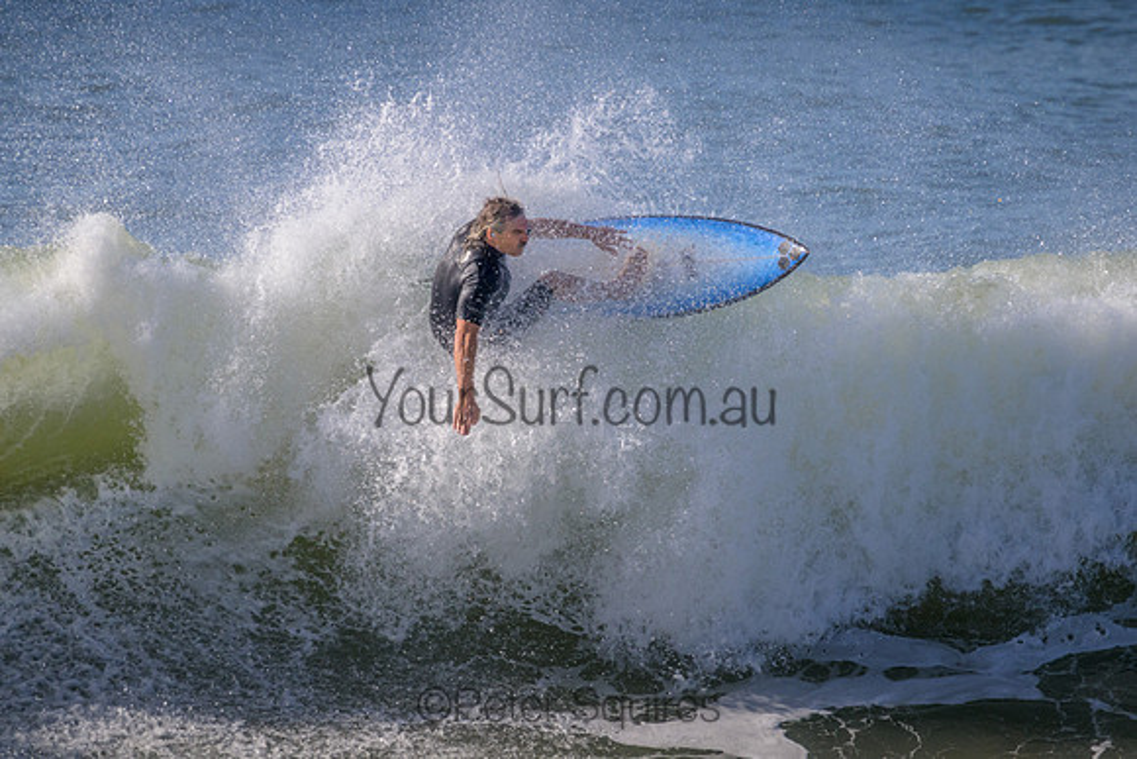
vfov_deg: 1.4
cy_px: 300
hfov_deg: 2.1
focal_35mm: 967
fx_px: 30540
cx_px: 613
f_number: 11
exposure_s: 1/2000
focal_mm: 800
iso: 900
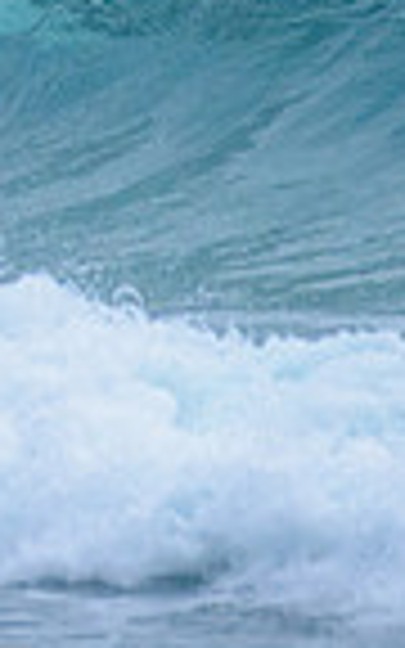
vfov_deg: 0.8
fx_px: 44450
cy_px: -41
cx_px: -385
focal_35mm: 2517
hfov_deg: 0.5
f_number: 5.6
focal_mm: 500
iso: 2000
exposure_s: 1/2000
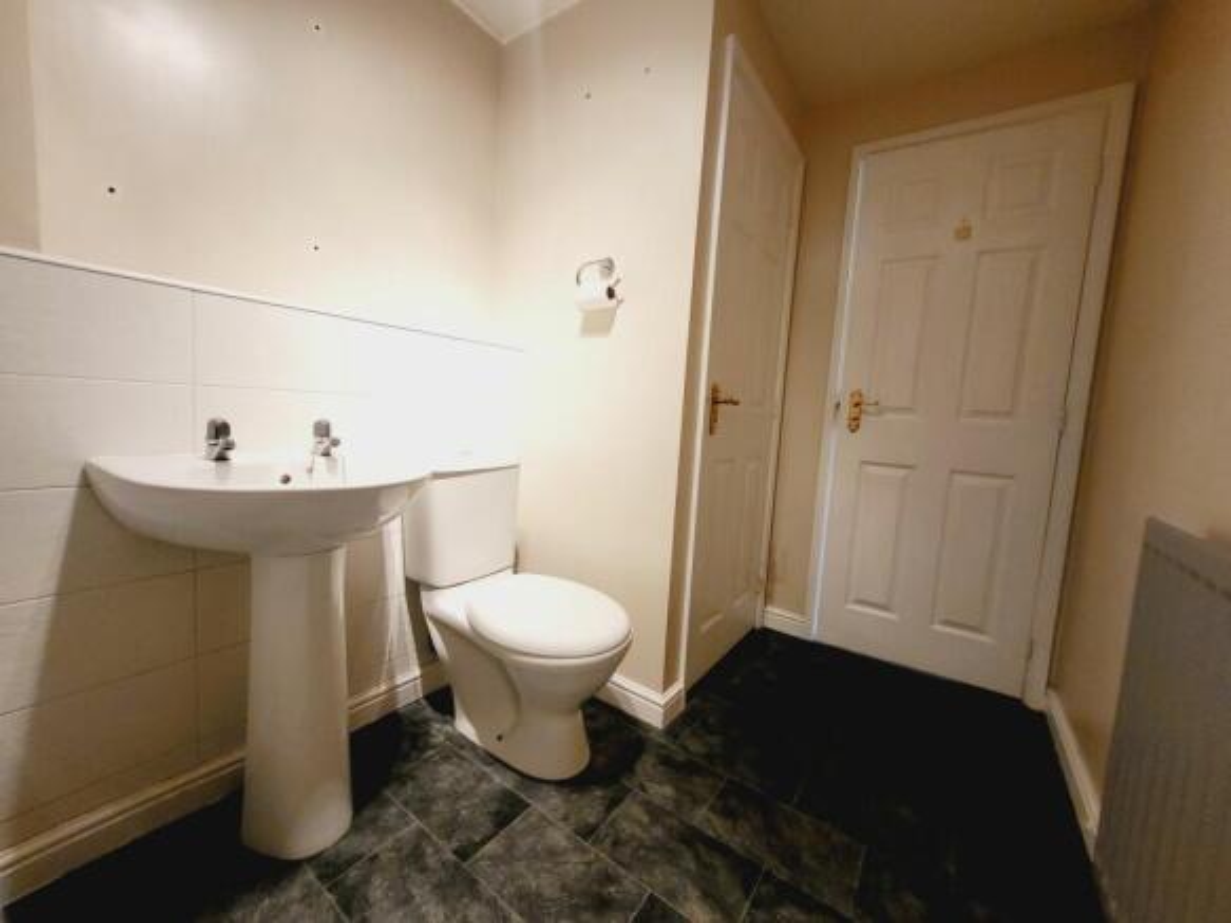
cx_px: 616
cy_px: 462
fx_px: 462
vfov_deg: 89.9
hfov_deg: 106.2
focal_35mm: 13
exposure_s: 1/50
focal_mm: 1.74
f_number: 2.2
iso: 250
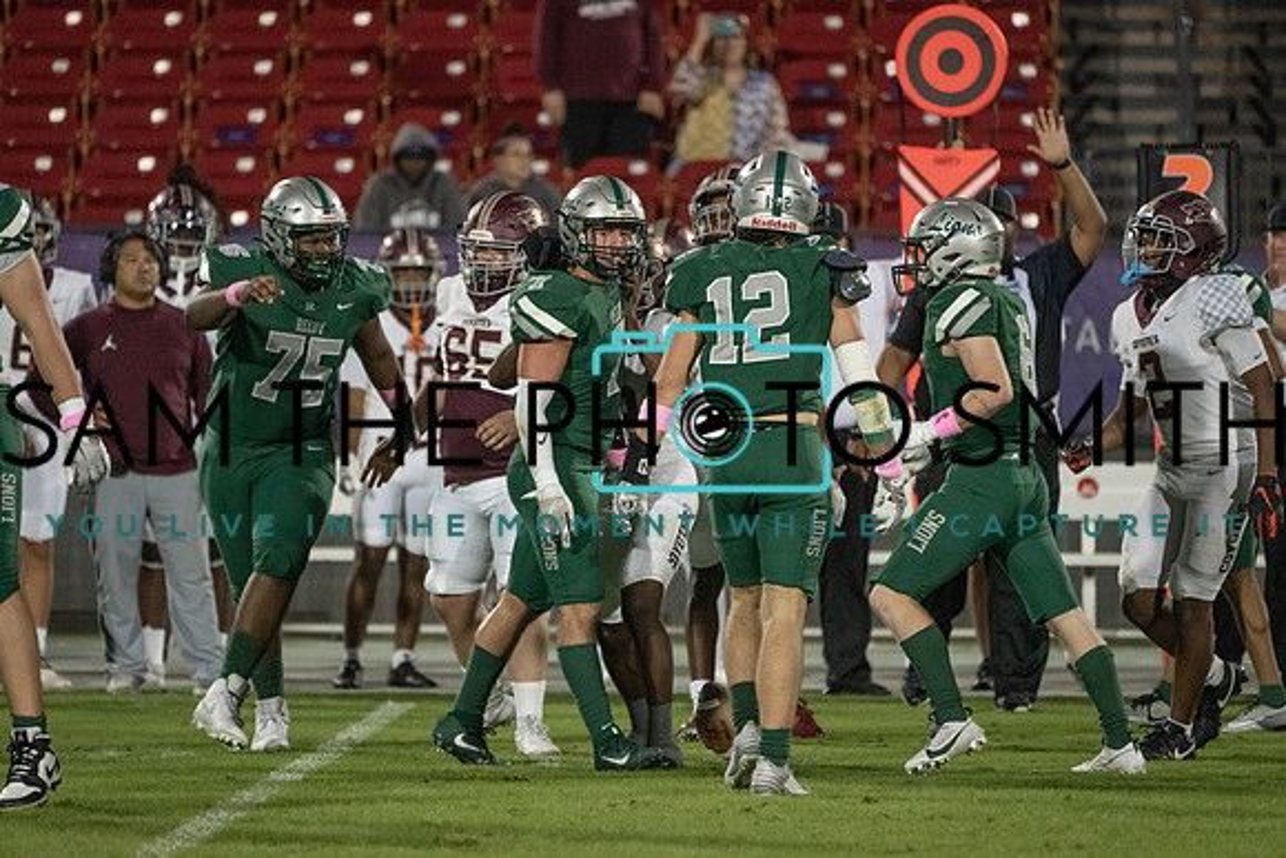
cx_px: 643
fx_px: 14292
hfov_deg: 5.2
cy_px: 429
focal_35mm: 400
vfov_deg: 3.4
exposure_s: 1/1250
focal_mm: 400
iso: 10000
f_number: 5.6
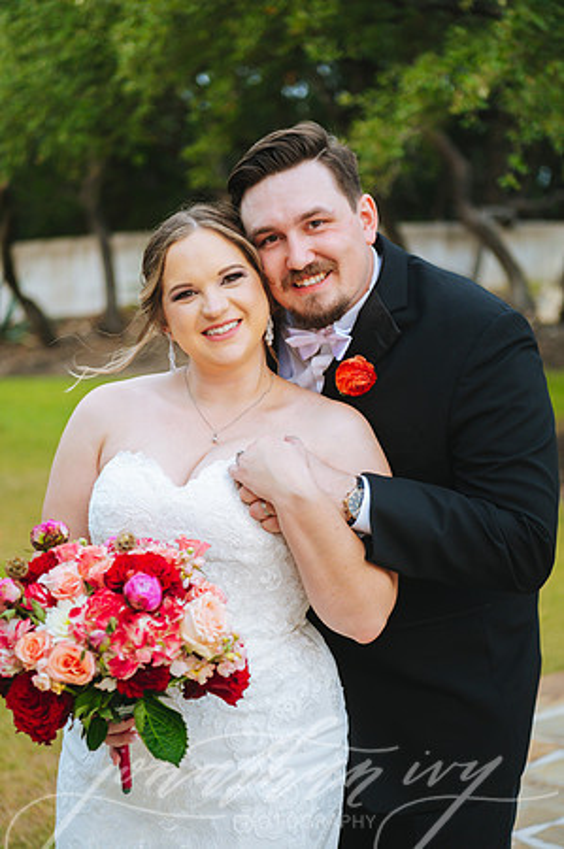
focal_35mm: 70
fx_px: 1649
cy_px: 424
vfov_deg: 28.9
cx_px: 282
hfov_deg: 19.4
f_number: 2.8
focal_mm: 70
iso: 1250
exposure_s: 1/400
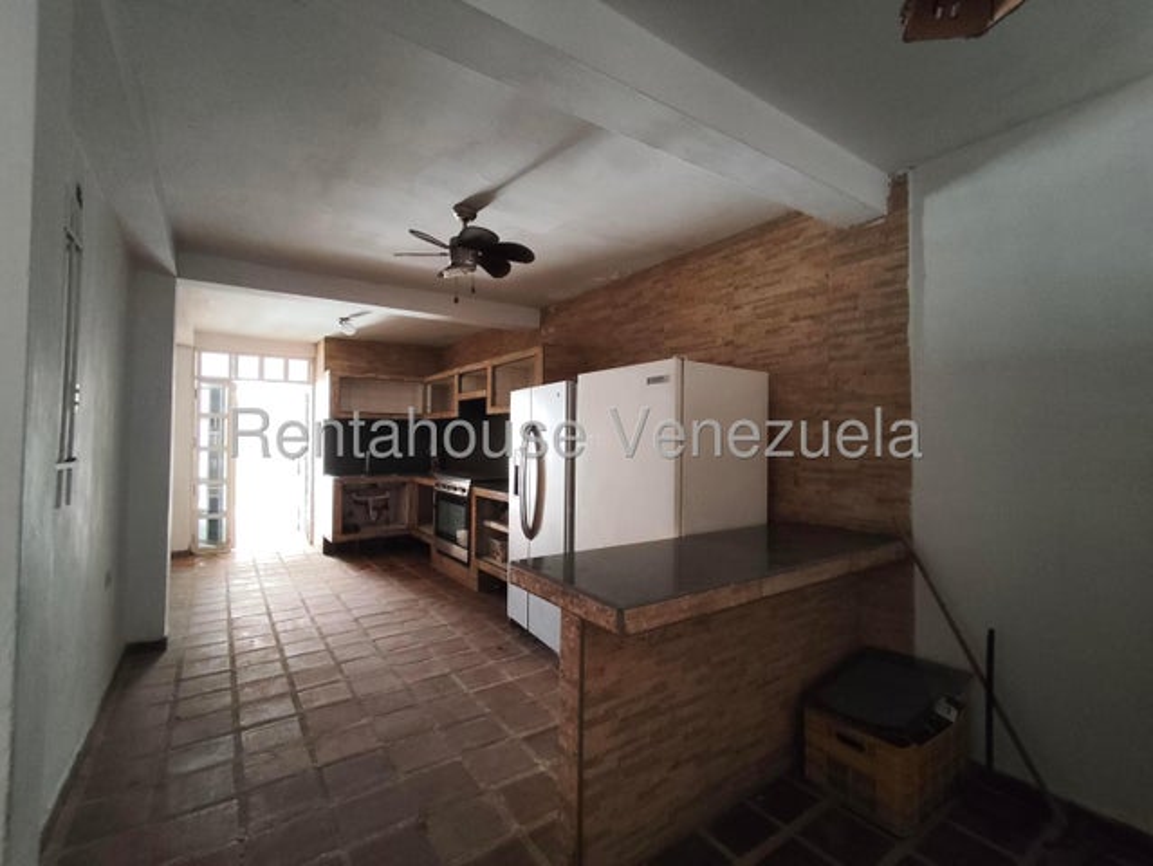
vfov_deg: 81.8
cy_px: 433
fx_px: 500
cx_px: 576
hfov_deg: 98.1
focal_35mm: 15
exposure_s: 1/33.3
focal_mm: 1.65
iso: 500
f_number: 2.2
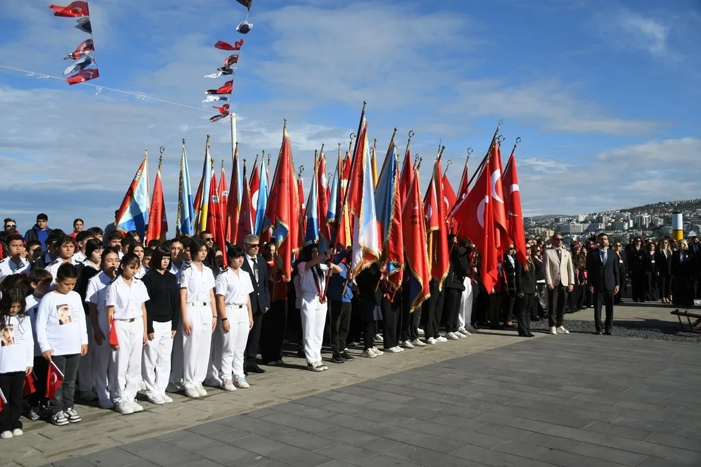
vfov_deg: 43.6
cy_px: 234
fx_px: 584
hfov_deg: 61.9
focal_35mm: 30
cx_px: 350
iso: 100
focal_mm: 20
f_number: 4
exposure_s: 1/1600
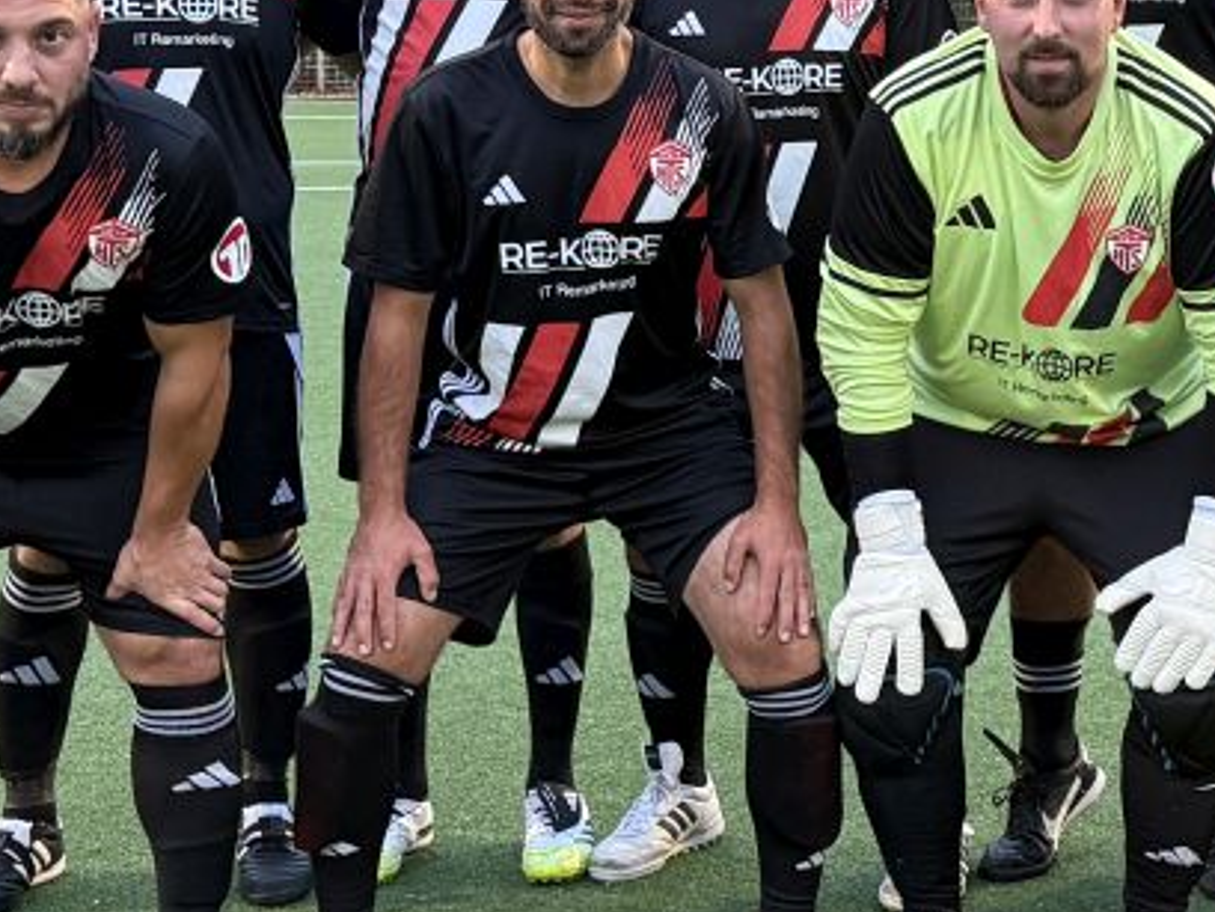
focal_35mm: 88
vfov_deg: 16.7
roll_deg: -1.0
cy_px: 224
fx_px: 3090
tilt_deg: -4.5
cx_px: 1016
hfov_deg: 21.9
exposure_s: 1/60
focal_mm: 6.76
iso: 320
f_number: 1.78
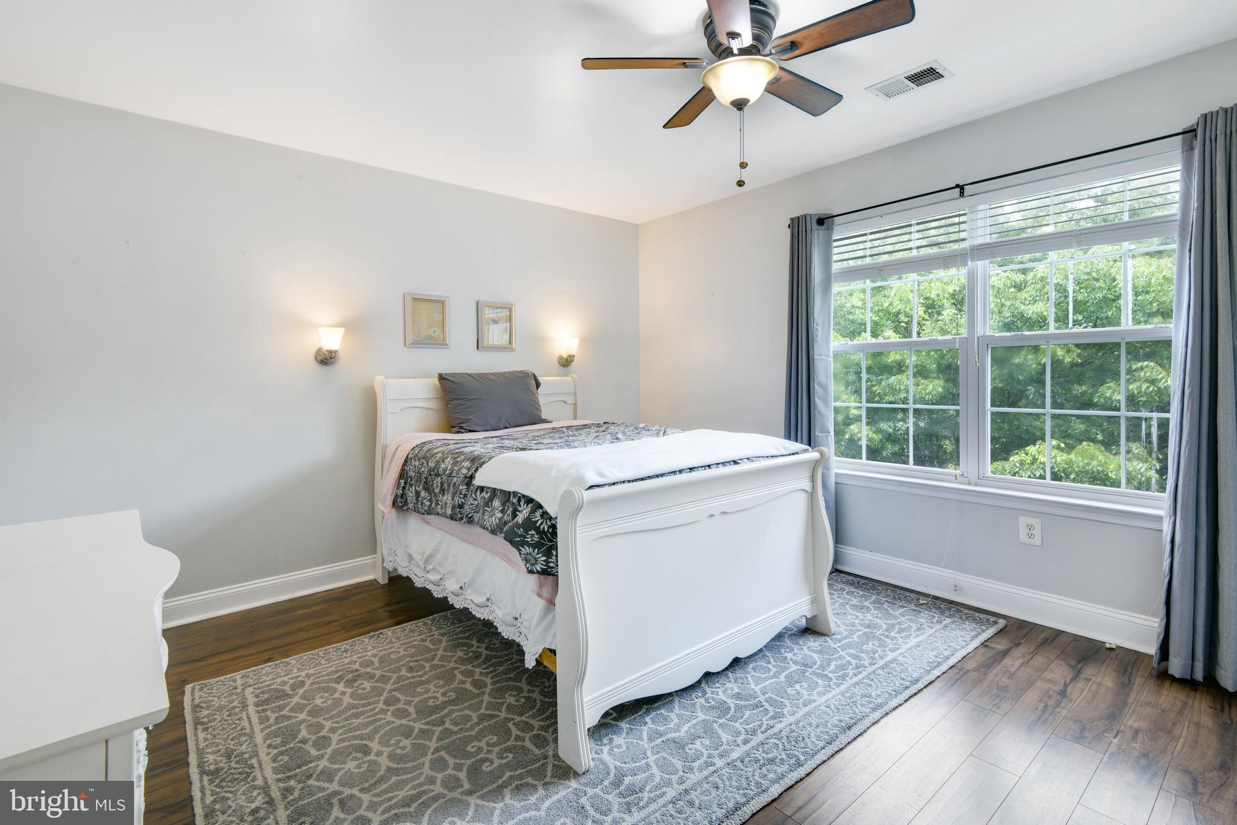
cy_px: 412
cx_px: 618
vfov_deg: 73.7
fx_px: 550
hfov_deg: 96.7
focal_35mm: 16
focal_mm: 16
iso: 100
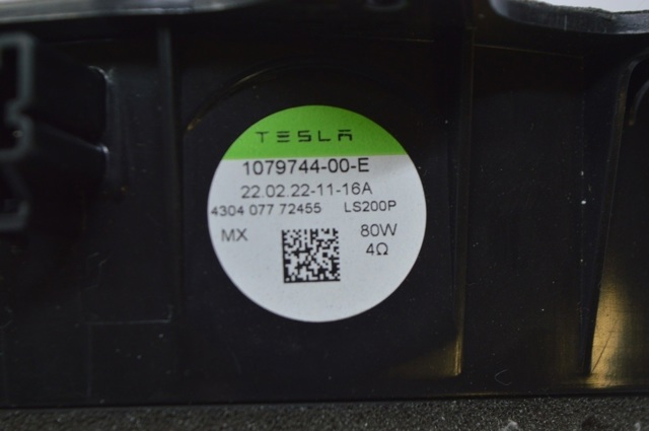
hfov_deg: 24.6
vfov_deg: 16.5
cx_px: 324
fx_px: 1485
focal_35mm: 82
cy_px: 216
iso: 400
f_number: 5.6
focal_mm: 55
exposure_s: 1/50
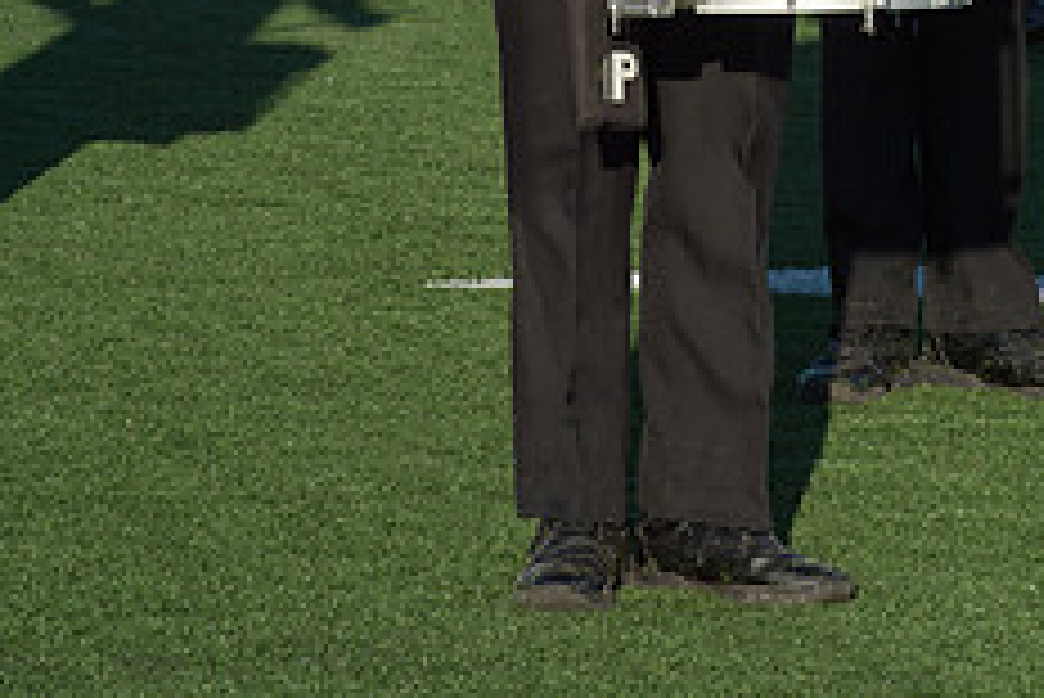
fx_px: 10127
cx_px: 655
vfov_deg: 3.9
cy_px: -311
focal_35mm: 349
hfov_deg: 5.9
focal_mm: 180
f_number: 16
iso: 640
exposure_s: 1/1000
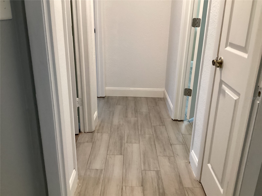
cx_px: 131
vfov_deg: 45.4
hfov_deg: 58.4
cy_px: 98
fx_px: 235
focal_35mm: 31
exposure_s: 1/60
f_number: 2.4
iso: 320
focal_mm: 3.3
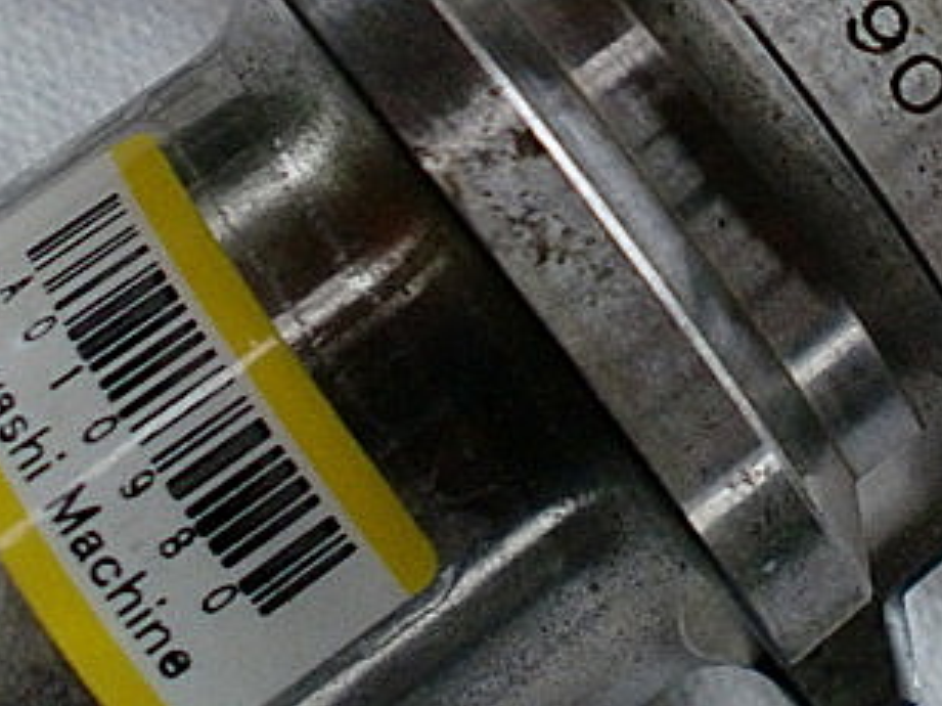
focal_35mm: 73
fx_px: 1986
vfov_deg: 19.8
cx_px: 930
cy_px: 71
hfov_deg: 25.4
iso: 320
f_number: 3.1
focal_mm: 6.3
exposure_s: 1/60
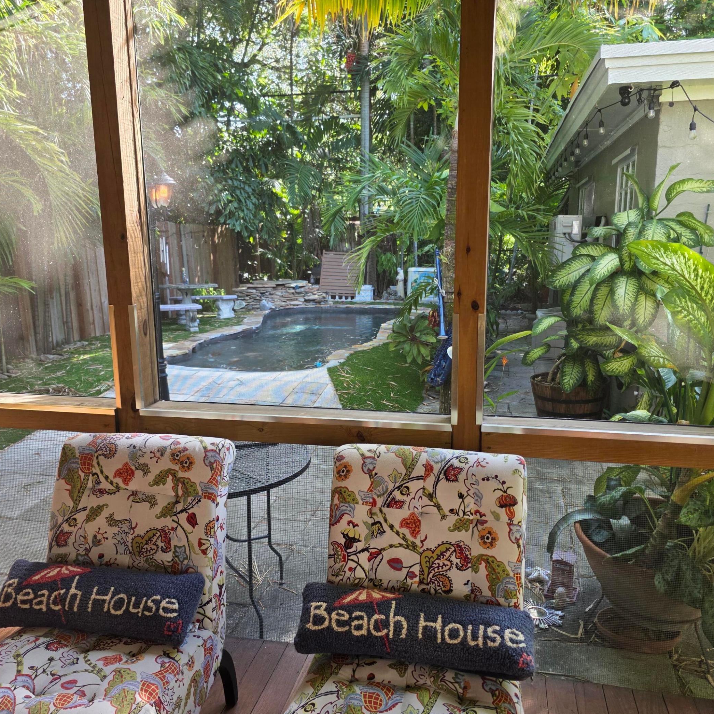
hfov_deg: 57.3
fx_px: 653
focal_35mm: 28
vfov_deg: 57.3
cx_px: 351
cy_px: 361
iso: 100
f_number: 1.7
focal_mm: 6.3
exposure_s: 1/180
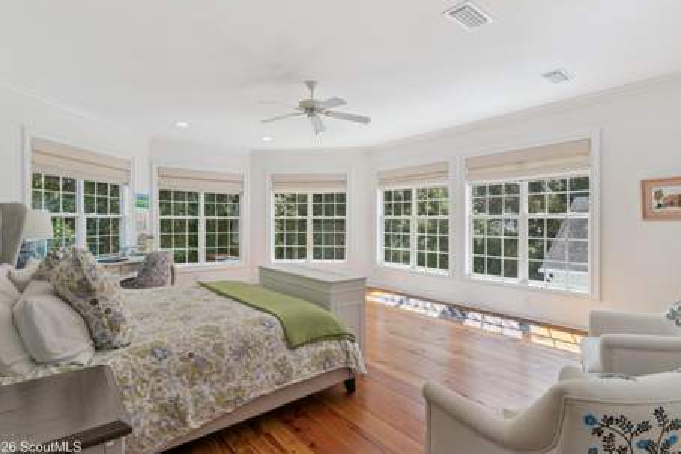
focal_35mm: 18
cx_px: 335
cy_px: 229
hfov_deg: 90.0
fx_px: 340
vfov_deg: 67.4
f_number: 8
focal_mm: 17
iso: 250
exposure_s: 1/125
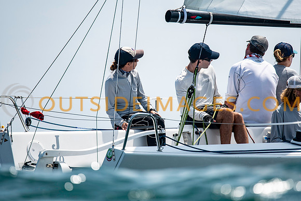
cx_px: 150
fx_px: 3763
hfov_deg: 4.6
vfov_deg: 3.1
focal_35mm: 450
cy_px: 100
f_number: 4
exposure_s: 1/2500
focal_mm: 300
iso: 200
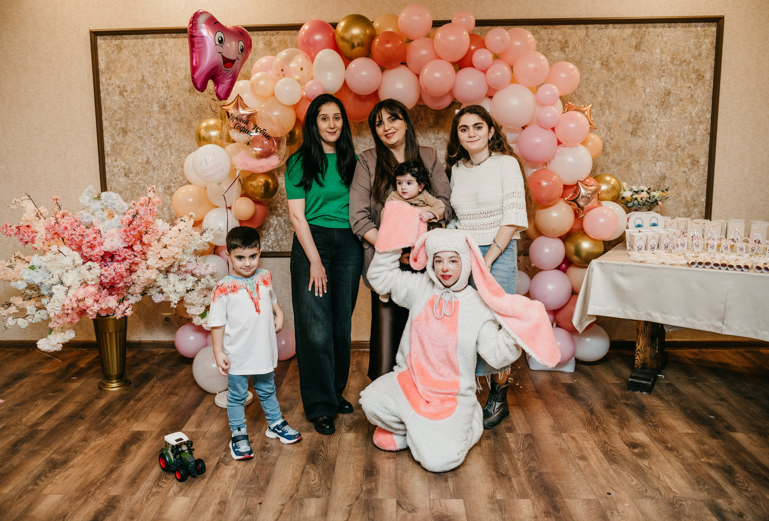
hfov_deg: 58.7
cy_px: 248
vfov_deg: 41.7
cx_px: 359
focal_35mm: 32
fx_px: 683
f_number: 4
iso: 250
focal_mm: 30
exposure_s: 1/160
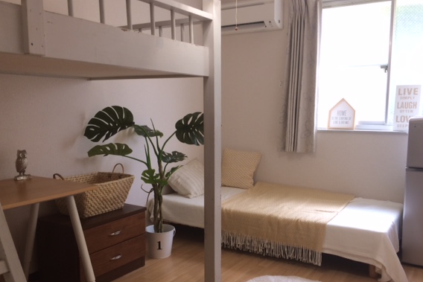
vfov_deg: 38.8
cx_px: 226
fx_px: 400
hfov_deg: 55.7
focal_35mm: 34
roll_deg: -0.9
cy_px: 163
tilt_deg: -7.9
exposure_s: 1/30
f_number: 2.2
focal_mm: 4.15
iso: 40
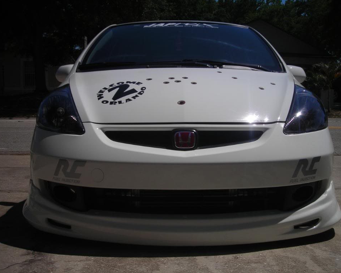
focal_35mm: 40
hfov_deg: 45.8
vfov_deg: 37.3
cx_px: 180
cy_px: 136
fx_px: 404
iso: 50
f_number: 6.4
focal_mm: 6.3
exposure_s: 1/716
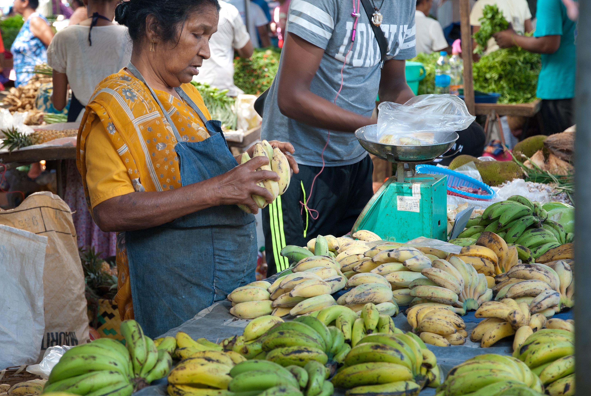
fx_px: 1521
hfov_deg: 22.0
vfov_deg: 14.8
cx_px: 260
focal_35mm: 93
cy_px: 183
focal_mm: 55
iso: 220
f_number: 3.8
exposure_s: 1/60
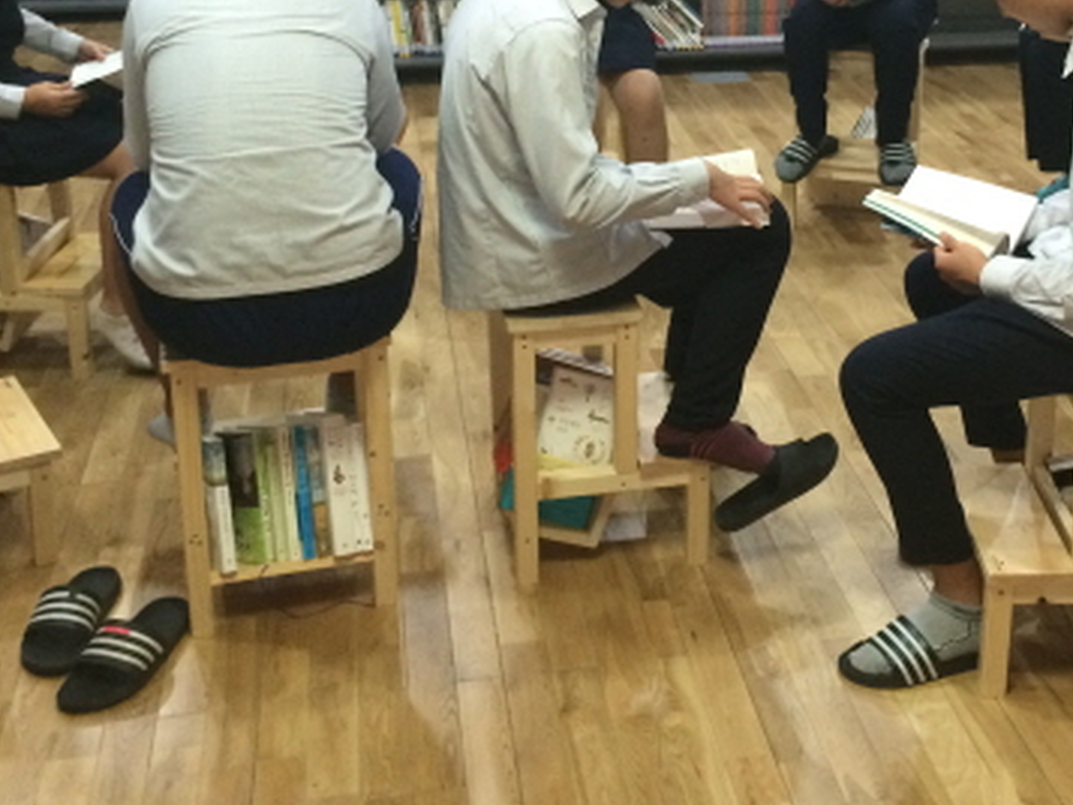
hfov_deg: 36.6
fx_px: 1612
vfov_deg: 27.3
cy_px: 126
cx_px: 682
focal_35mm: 52
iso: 250
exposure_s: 1/30
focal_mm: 4.15
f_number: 2.2
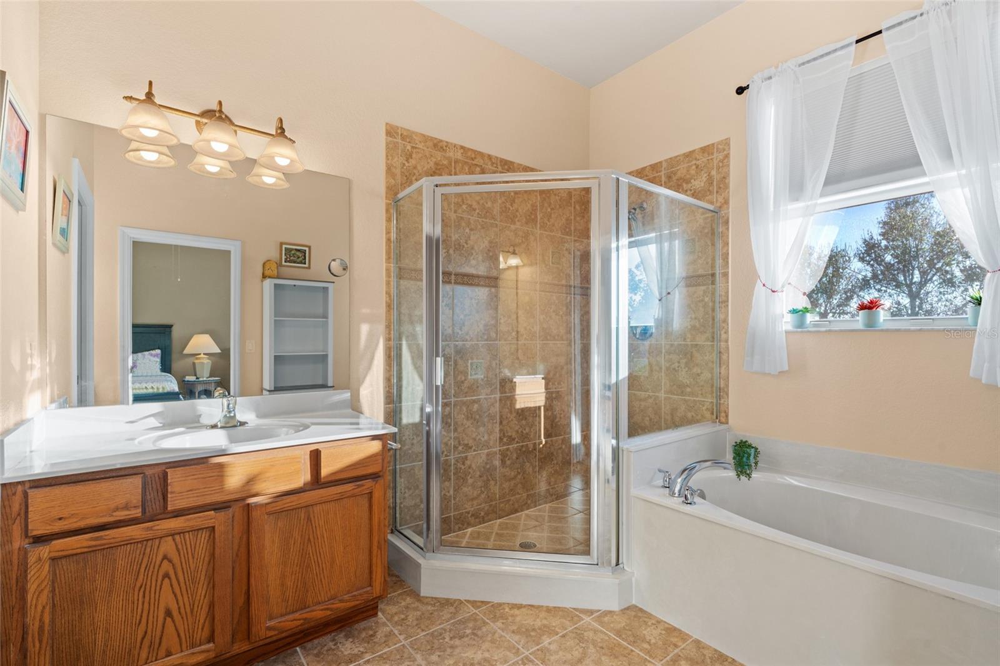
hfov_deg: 96.7
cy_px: 333
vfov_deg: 73.7
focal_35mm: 16
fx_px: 444
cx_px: 500
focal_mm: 16
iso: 200
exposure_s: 1/5
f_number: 9
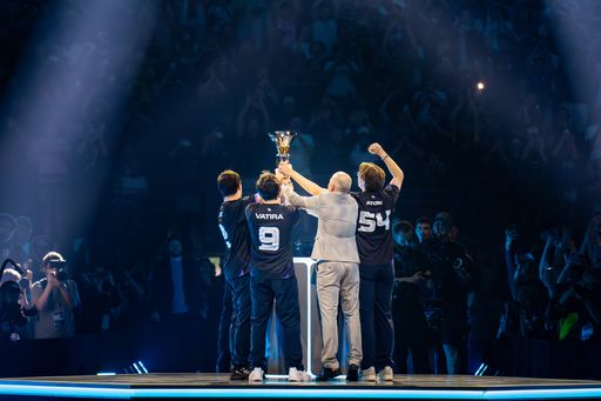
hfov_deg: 6.6
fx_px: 5202
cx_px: 240
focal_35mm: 312
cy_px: 164
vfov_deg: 4.4
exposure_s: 1/500
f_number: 2.8
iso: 8000
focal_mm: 200
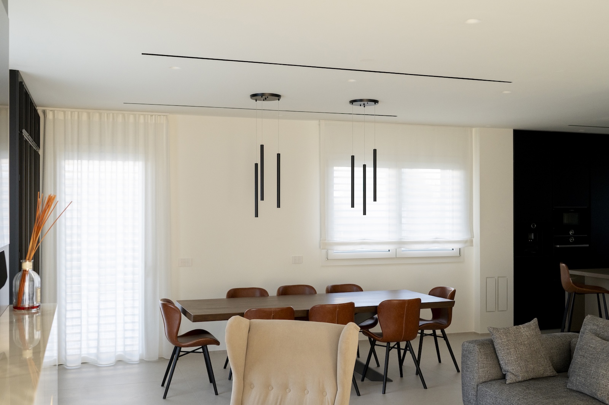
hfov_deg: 54.5
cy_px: 202
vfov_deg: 37.8
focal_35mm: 35
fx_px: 592
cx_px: 304
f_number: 4
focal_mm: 35
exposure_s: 1/160
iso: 2500
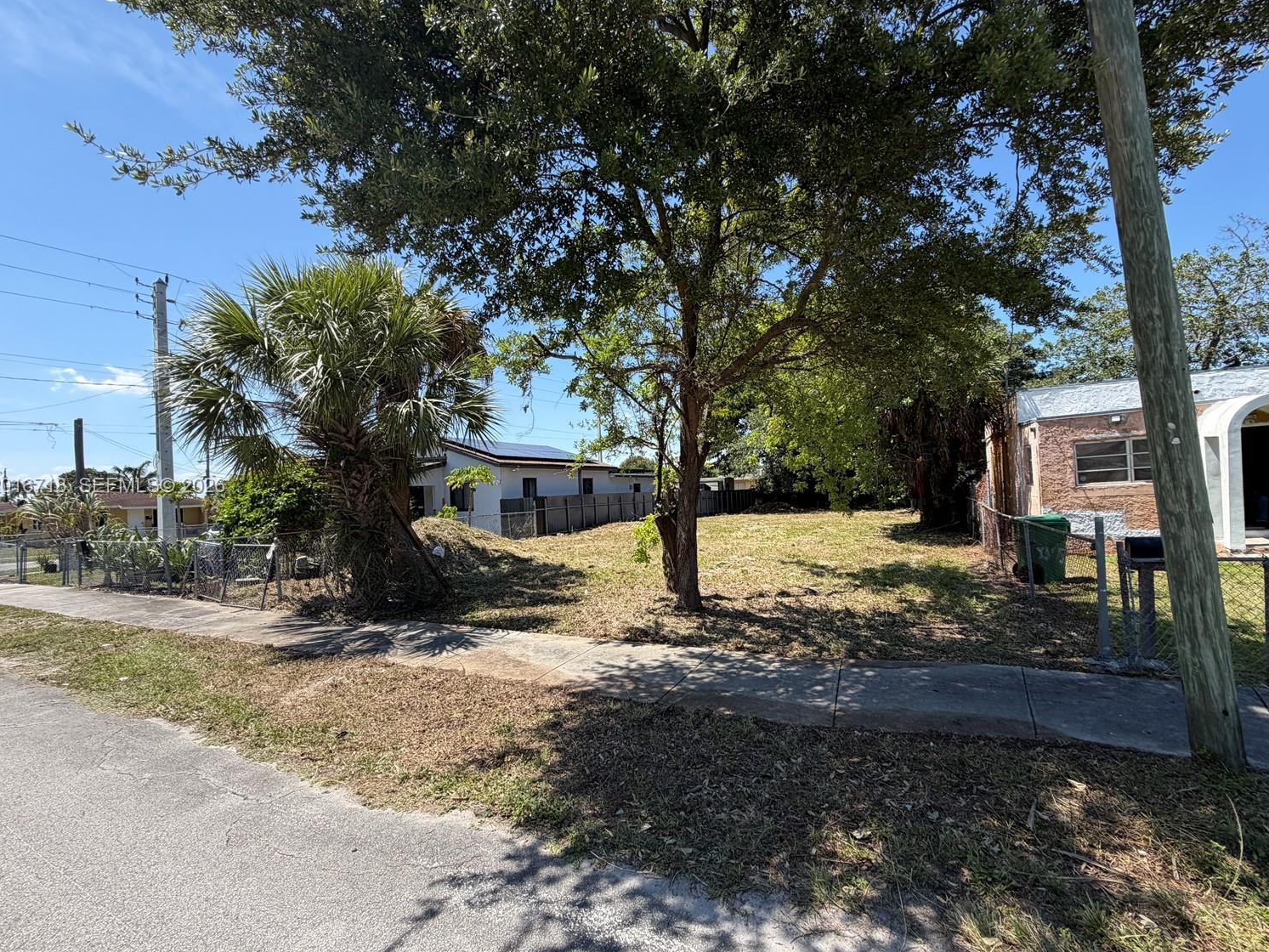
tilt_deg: +2.6
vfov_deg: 81.7
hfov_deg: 98.2
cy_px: 487
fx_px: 550
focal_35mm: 15
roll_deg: +2.5
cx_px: 641
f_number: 2.2
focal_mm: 2.22
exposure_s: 1/770
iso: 40
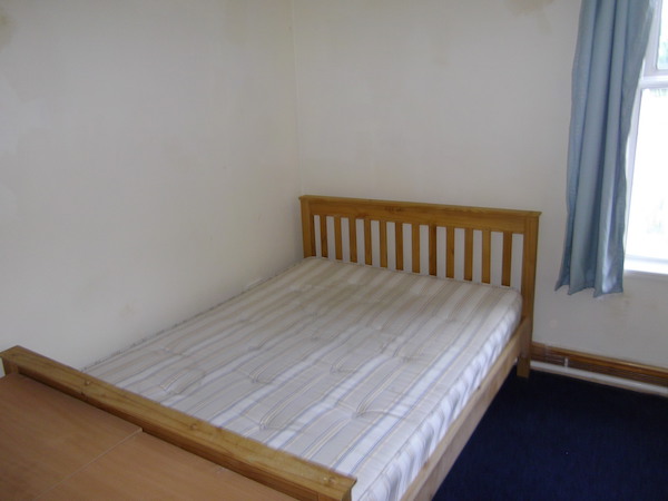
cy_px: 250
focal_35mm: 27
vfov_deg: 51.4
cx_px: 334
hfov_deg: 65.3
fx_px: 521
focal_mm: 4.9
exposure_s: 1/50
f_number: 3.2
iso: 100
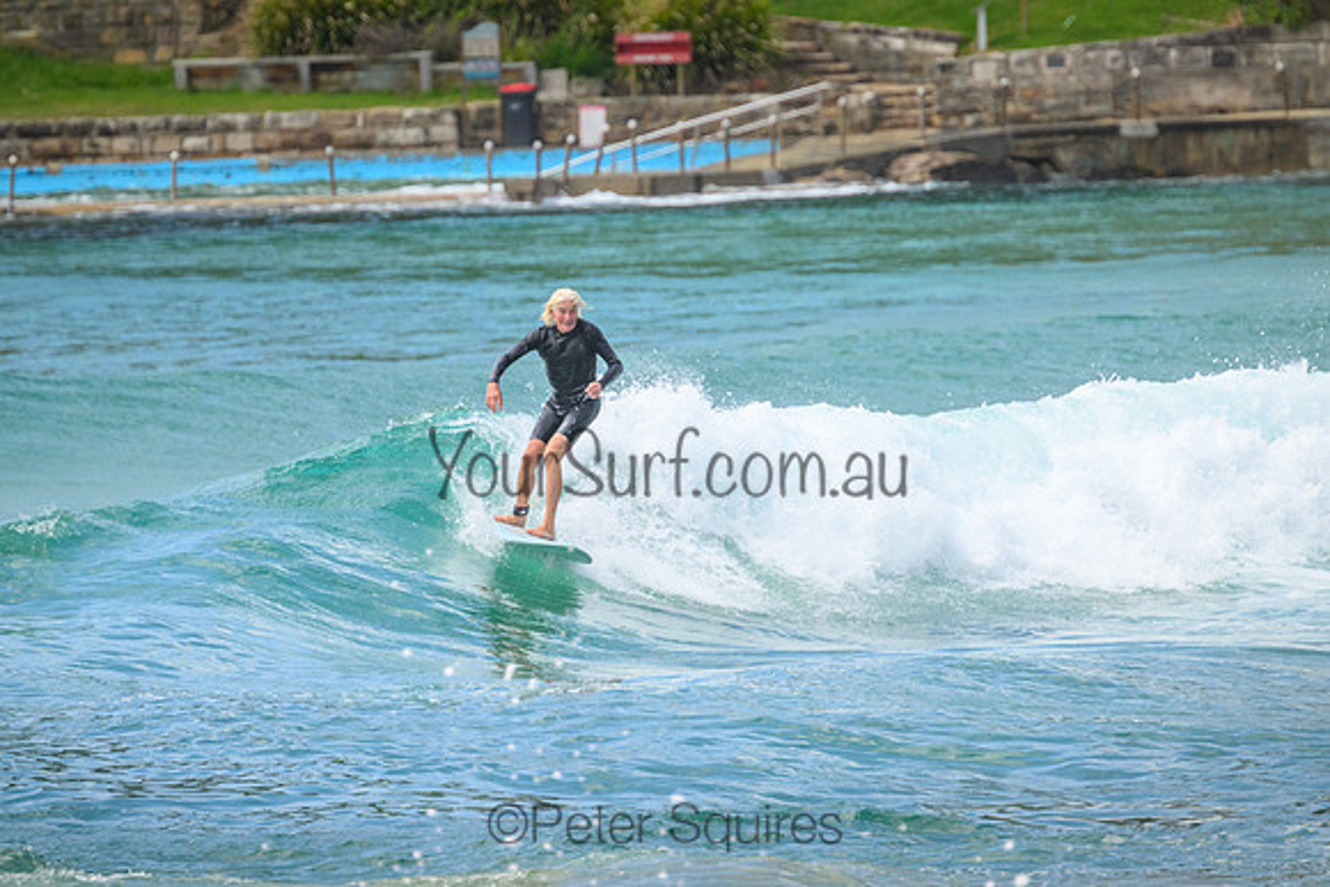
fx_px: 29561
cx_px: 665
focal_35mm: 800
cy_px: 444
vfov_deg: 1.7
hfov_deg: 2.6
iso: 1400
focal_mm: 800
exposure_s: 1/2000
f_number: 11
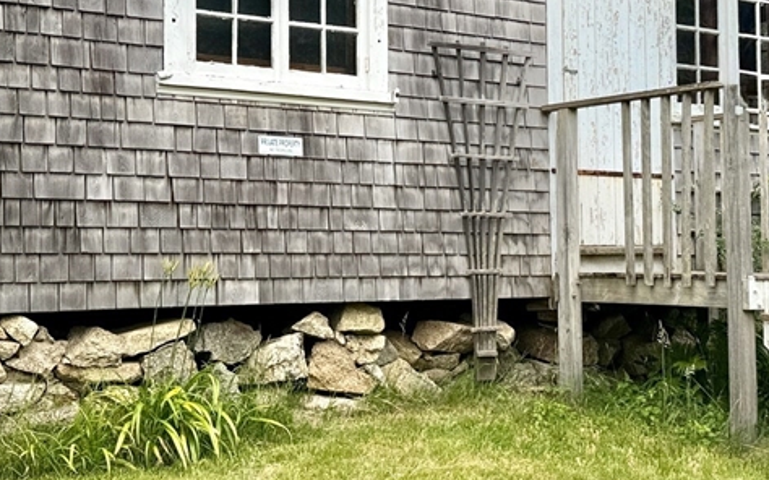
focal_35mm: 55
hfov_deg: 36.9
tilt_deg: +9.0
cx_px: 365
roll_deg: +0.3
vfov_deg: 23.1
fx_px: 1152
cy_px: 75
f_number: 1.78
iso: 80
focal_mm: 6.76
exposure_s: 1/750
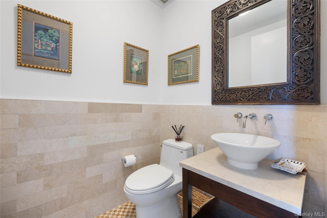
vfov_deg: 75.5
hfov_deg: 98.6
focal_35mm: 16
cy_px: 109
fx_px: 141
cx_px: 164
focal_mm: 15.5
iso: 200
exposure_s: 4
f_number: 9
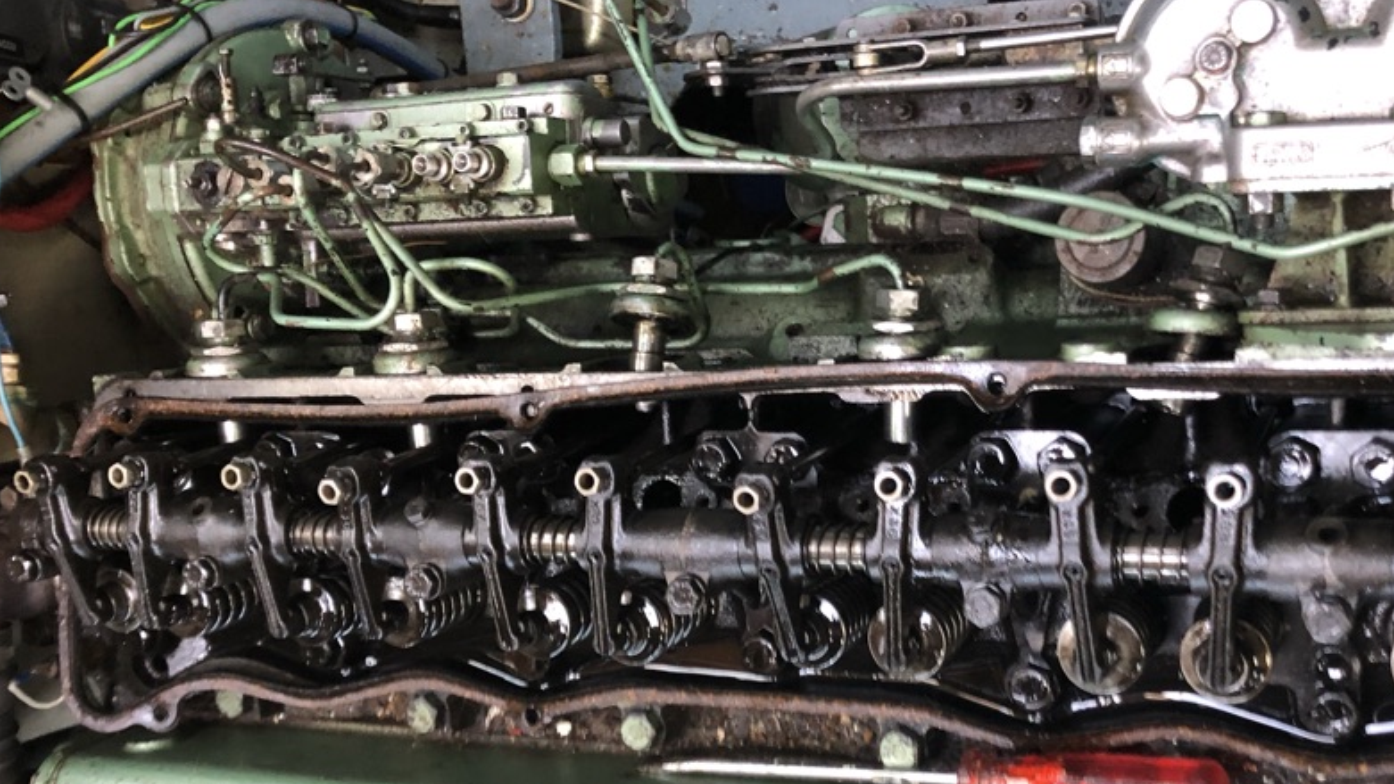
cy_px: 468
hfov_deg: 49.9
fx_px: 1478
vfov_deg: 29.6
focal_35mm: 40
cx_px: 885
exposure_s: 1/15
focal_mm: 3.99
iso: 80
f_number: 1.8
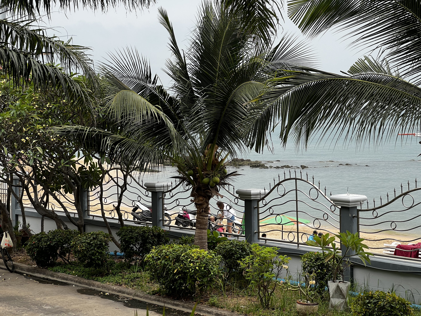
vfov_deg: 19.1
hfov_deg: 25.3
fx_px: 936
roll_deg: +1.4
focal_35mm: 77
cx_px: 210
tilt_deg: -2.4
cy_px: 158
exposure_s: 1/154
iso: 32
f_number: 2.8
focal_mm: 9
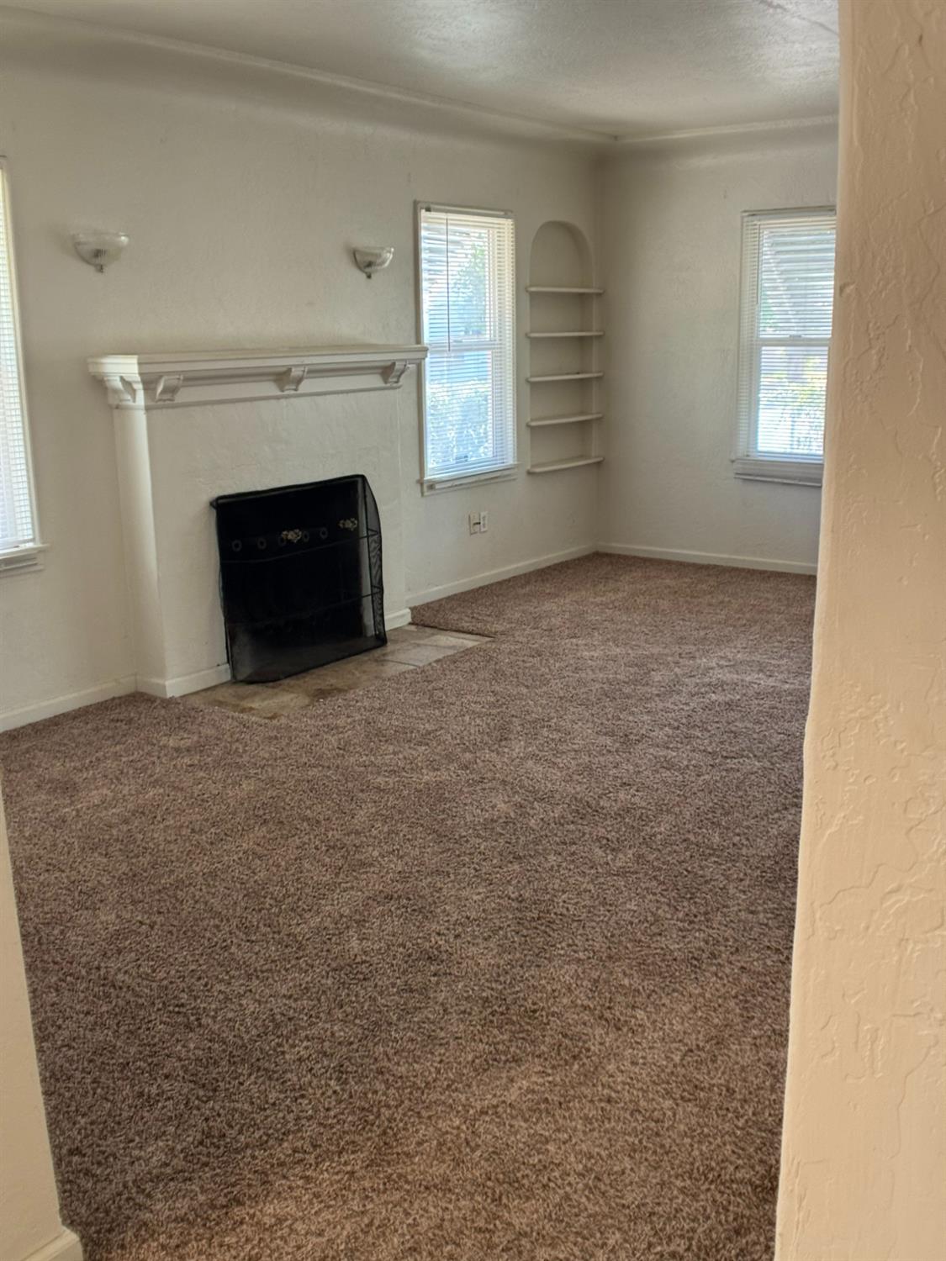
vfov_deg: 39.7
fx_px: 1749
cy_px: 630
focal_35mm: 48
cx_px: 473
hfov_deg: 30.3
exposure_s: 1/60
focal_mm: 6.76
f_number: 1.78
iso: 160
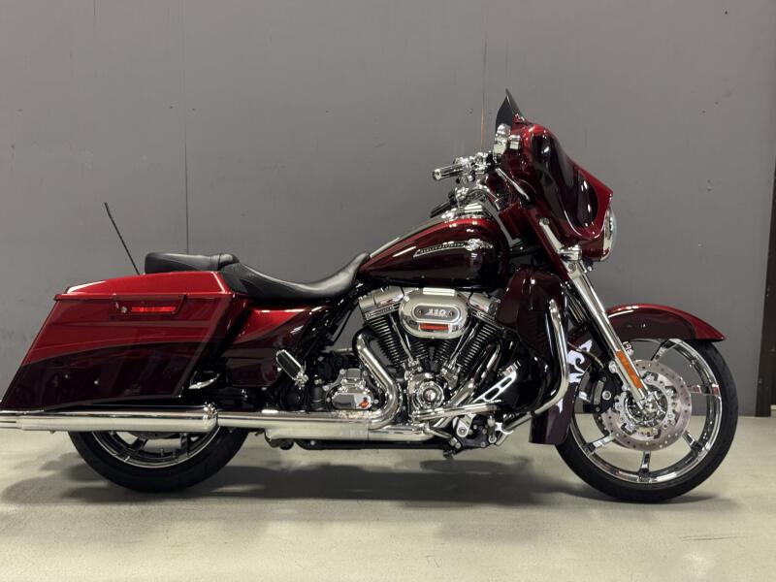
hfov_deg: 39.7
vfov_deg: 30.3
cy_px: 291
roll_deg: -1.3
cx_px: 388
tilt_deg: -8.8
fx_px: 1076
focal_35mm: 48
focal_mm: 6.76
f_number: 1.78
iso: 250
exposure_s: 1/60
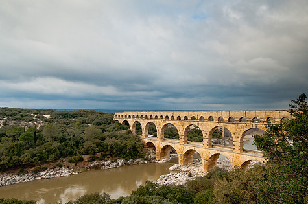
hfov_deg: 78.6
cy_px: 115
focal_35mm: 22
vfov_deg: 56.9
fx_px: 188
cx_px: 165
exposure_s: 1/180
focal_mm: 12
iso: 200
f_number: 6.7
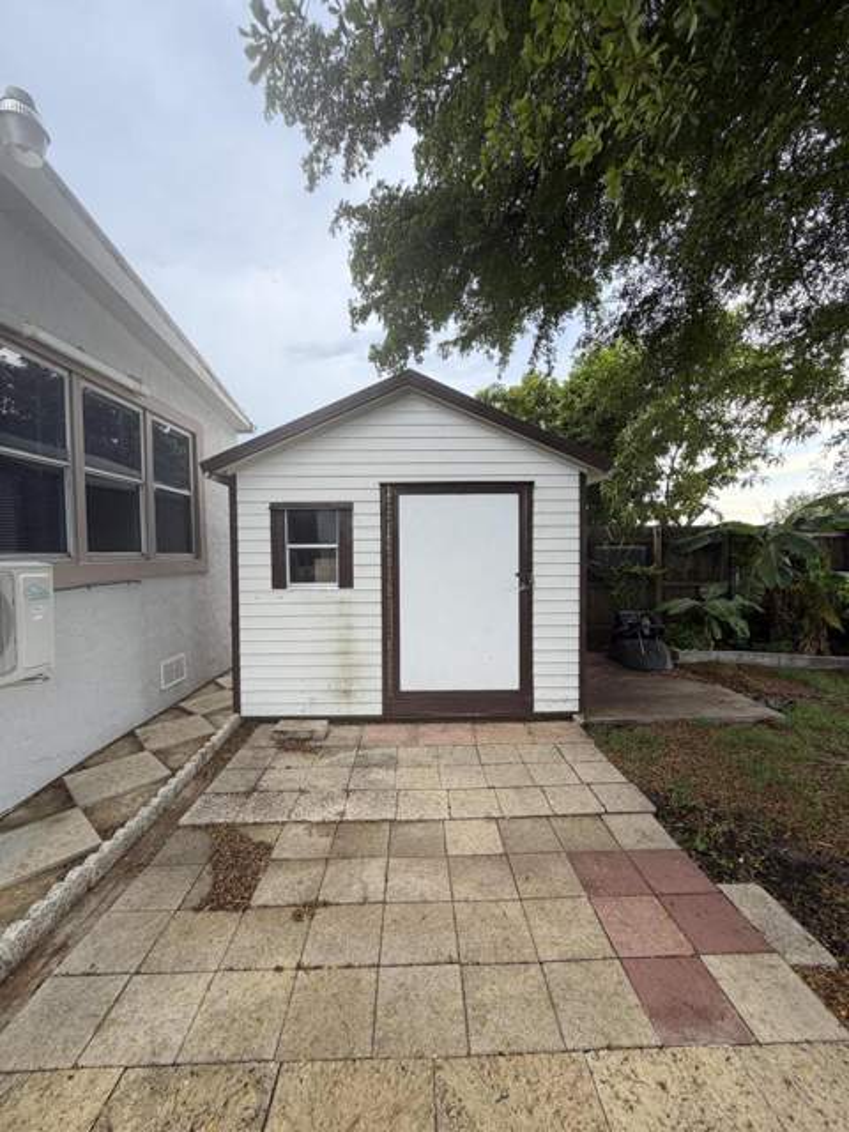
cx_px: 424
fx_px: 458
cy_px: 566
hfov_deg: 85.7
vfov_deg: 102.1
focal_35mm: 14
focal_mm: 2.22
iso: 40
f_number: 2.2
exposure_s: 1/149
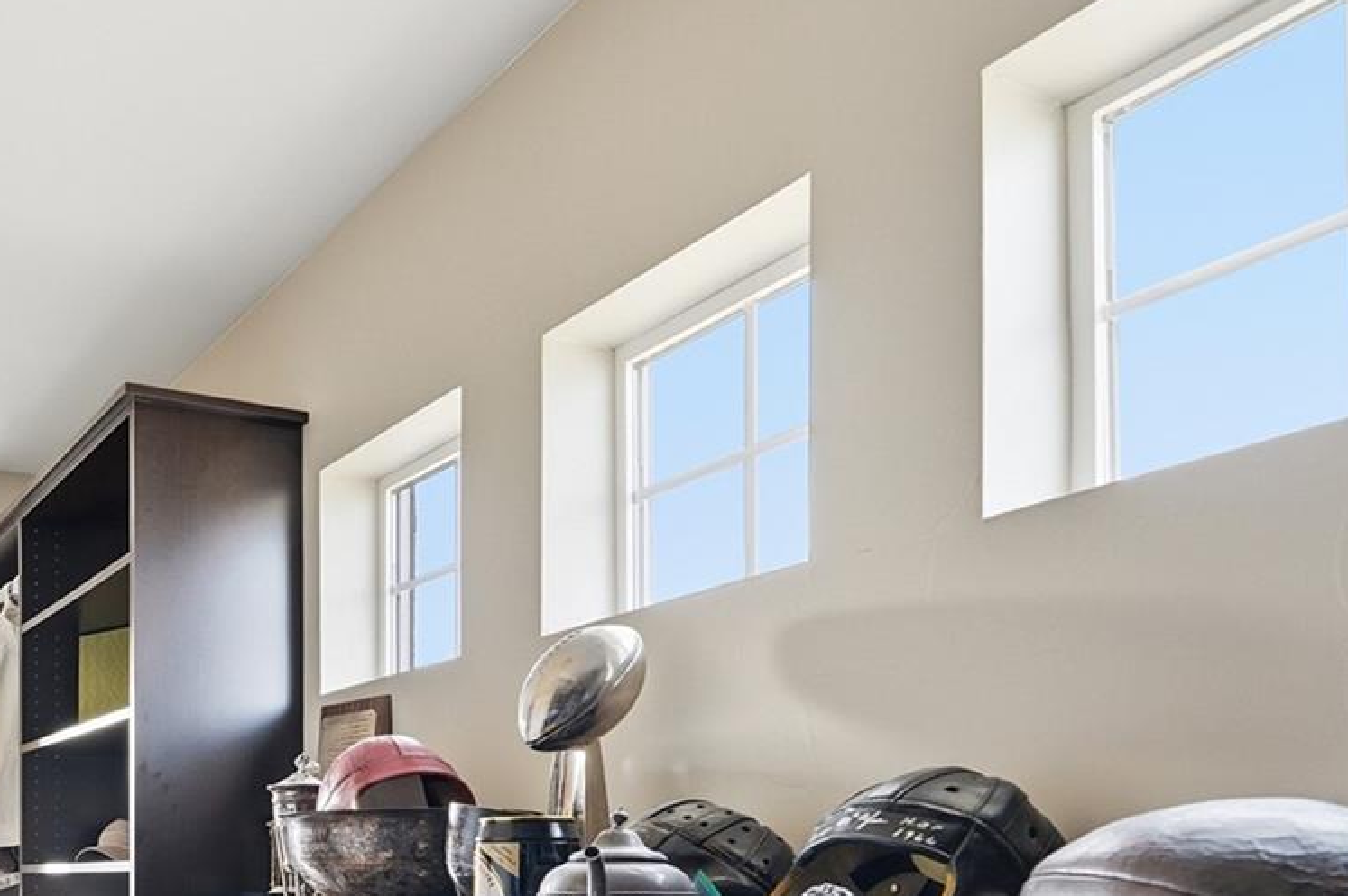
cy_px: 855
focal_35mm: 30
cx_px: 153
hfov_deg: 54.6
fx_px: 1123
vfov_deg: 39.4
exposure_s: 1/500
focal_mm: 14
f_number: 7.1
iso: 400
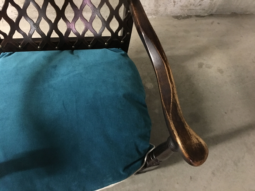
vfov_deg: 48.2
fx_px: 214
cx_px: 128
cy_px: 96
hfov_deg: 61.7
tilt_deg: -61.6
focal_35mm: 29
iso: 250
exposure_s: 1/4
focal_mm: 4.15
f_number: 2.2
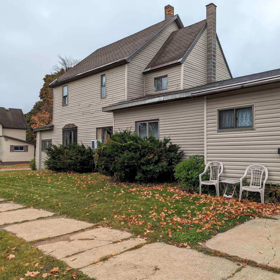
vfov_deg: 55.6
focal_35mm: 29
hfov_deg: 54.3
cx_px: 191
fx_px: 265
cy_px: 142
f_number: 1.85
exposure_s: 1/575
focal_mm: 6.81
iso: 47
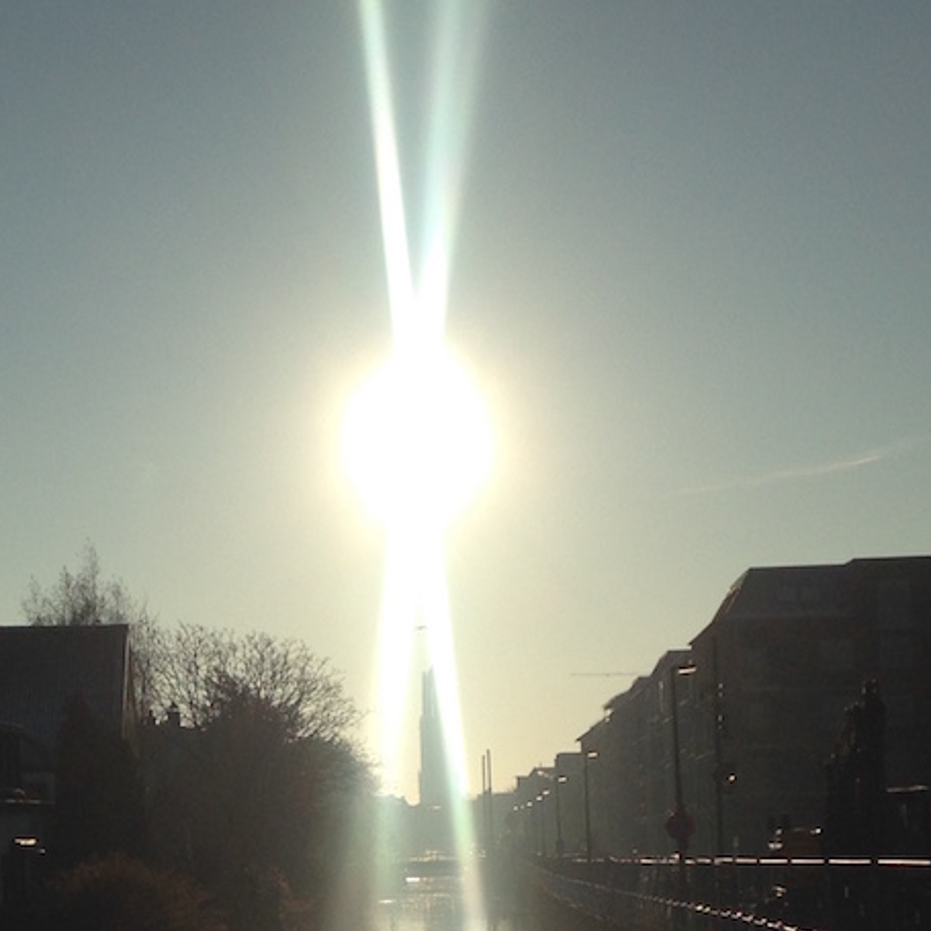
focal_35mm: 82
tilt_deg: -1.8
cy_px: 900
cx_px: 286
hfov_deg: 21.0
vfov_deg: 20.5
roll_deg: +2.1
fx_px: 2495
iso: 50
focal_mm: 4.12
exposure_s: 1/9091
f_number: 2.4
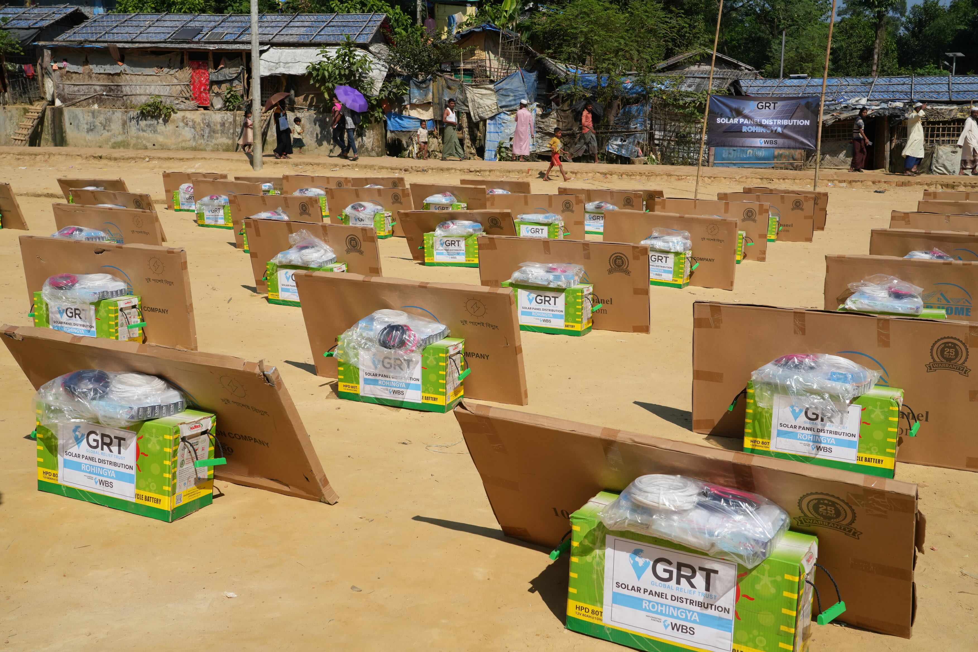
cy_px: 326
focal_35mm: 35
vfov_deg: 37.9
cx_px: 489
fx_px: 951
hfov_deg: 54.4
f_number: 11
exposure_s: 1/2000
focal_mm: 35
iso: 1000
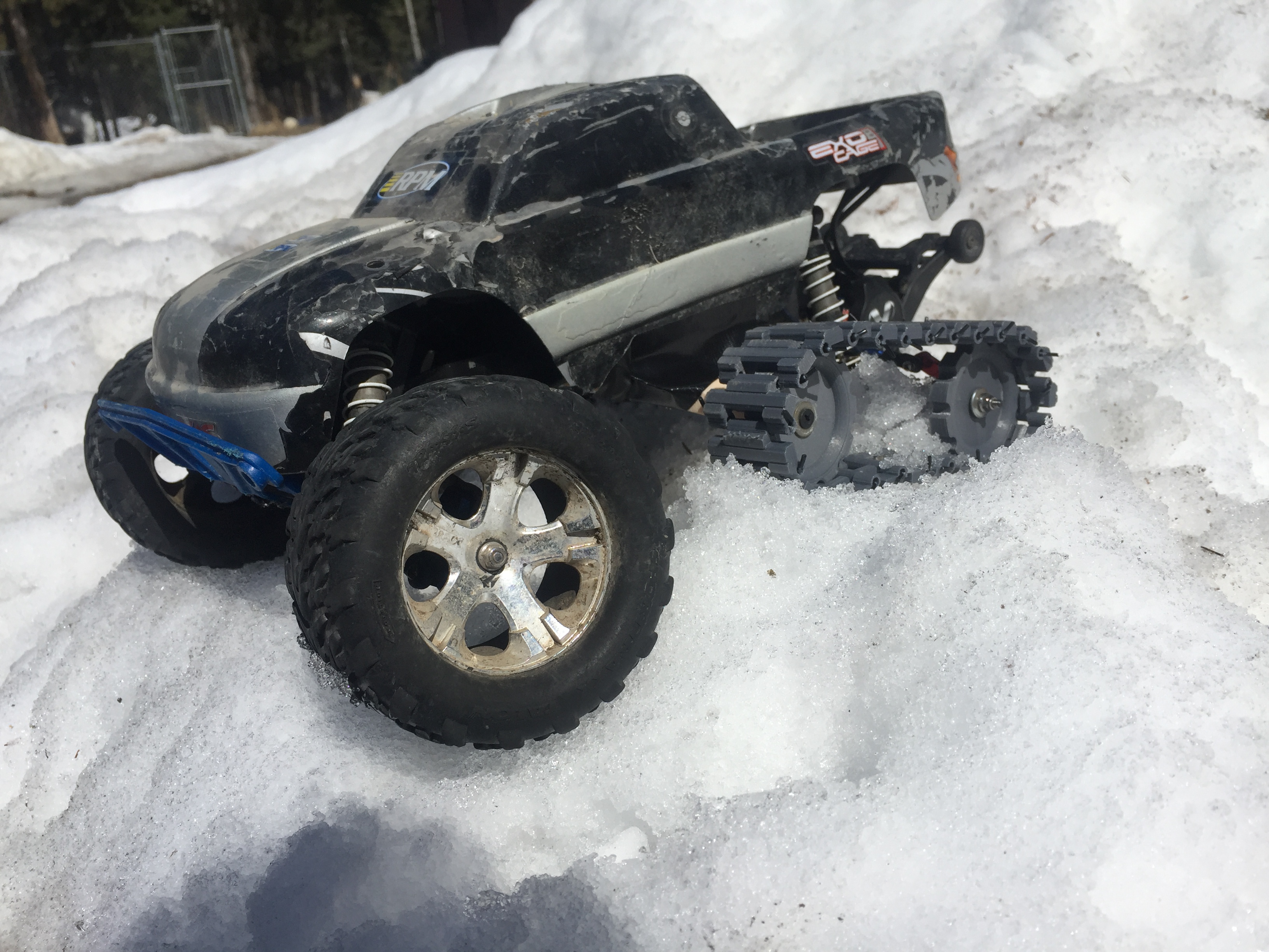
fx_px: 1063
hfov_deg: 61.7
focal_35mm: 29
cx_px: 634
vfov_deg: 48.2
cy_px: 476
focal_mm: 4.15
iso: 32
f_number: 2.2
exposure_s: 1/4950
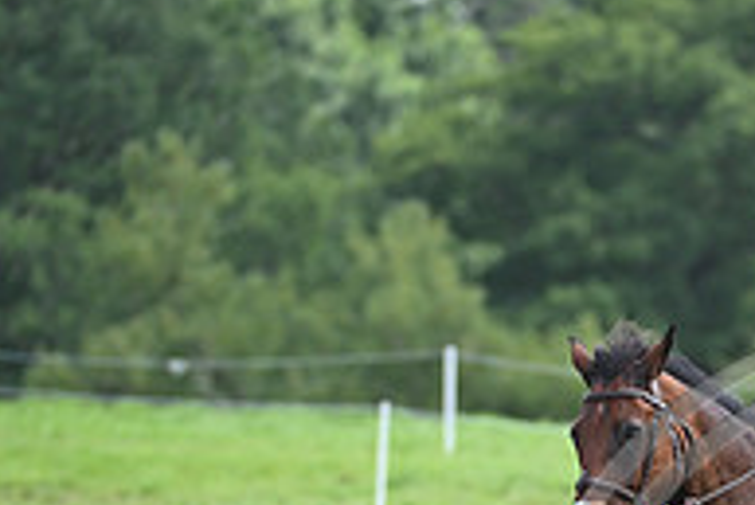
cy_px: 664
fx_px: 16391
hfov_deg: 2.6
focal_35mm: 781
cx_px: 880
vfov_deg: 1.8
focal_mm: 260
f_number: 5
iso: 900
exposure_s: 1/1600
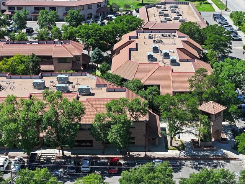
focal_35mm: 70
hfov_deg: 27.8
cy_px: 92
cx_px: 122
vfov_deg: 21.0
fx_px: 495
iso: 100
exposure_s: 1/640
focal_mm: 19.35
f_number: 2.8
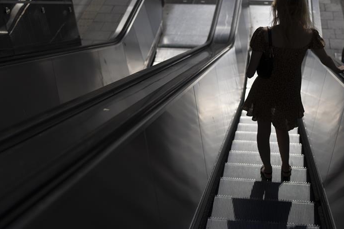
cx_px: 207
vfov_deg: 26.0
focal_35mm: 52
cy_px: 108
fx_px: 497
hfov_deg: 38.0
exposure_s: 1/32000
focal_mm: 35
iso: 100
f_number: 1.8
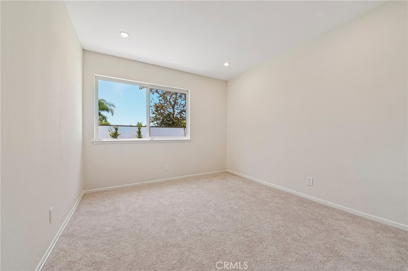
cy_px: 136
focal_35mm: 13
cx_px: 204
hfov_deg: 108.3
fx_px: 147
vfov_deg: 85.4
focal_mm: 13
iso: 250
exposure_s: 1/30
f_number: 8
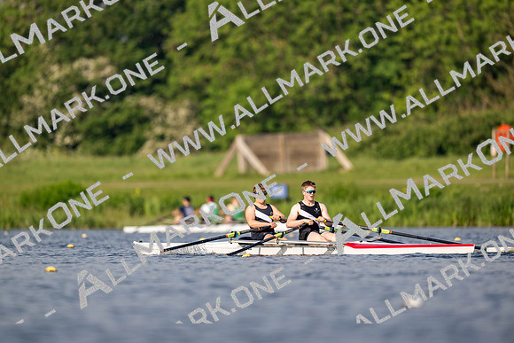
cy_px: 172
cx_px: 257
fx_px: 8568
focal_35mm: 600
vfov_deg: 2.3
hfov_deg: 3.4
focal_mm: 600
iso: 250
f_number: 4
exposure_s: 1/2500
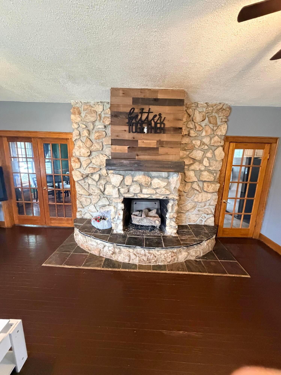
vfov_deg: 102.1
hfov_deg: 85.7
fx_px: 152
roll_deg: -2.2
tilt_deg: -11.7
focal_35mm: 14
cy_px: 188
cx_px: 140
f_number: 2.2
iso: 800
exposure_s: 1/60
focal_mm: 2.22
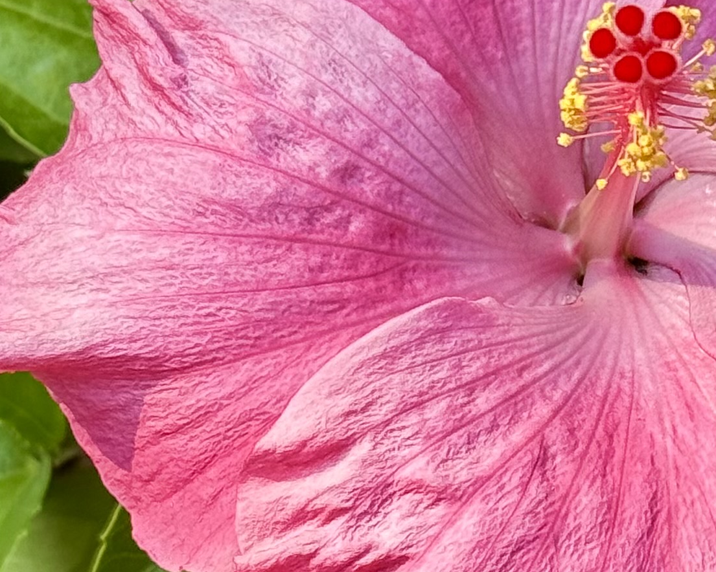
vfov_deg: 9.0
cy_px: 603
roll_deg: -1.0
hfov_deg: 11.2
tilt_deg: -31.7
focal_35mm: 171
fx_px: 3624
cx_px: 623
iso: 64
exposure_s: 1/349
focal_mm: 6.76
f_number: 1.78
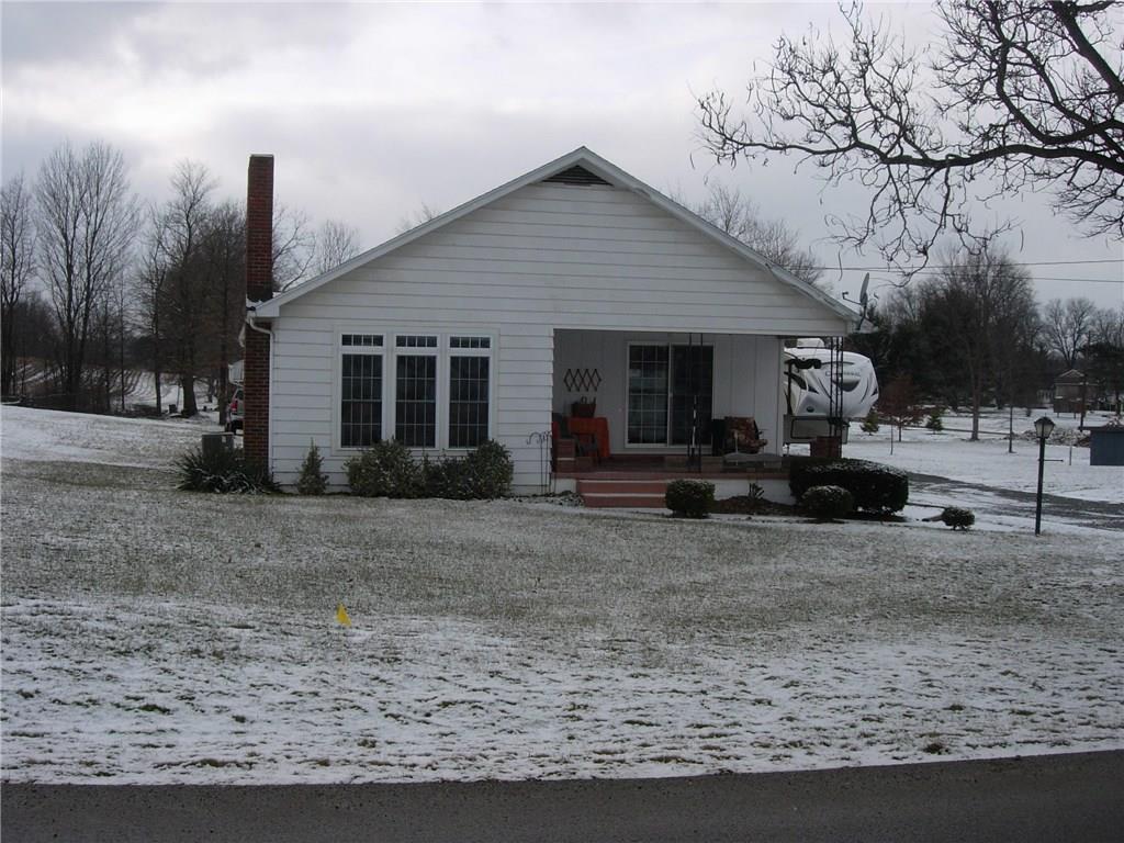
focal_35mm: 41
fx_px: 1331
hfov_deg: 45.8
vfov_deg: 35.1
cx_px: 562
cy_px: 422
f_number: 4.9
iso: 79
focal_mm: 8.5
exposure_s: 1/443
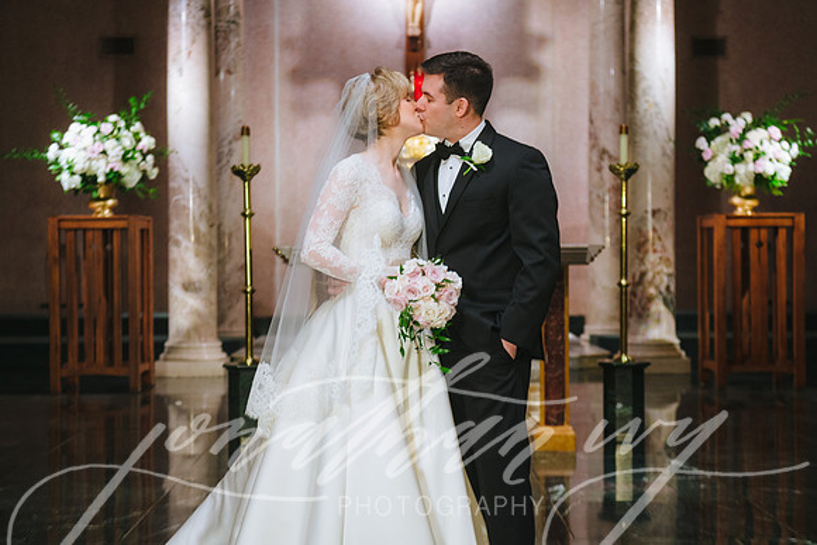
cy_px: 272
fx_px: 1589
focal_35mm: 70
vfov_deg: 19.5
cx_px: 408
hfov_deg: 28.8
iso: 1250
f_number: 4
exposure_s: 1/250
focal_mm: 70
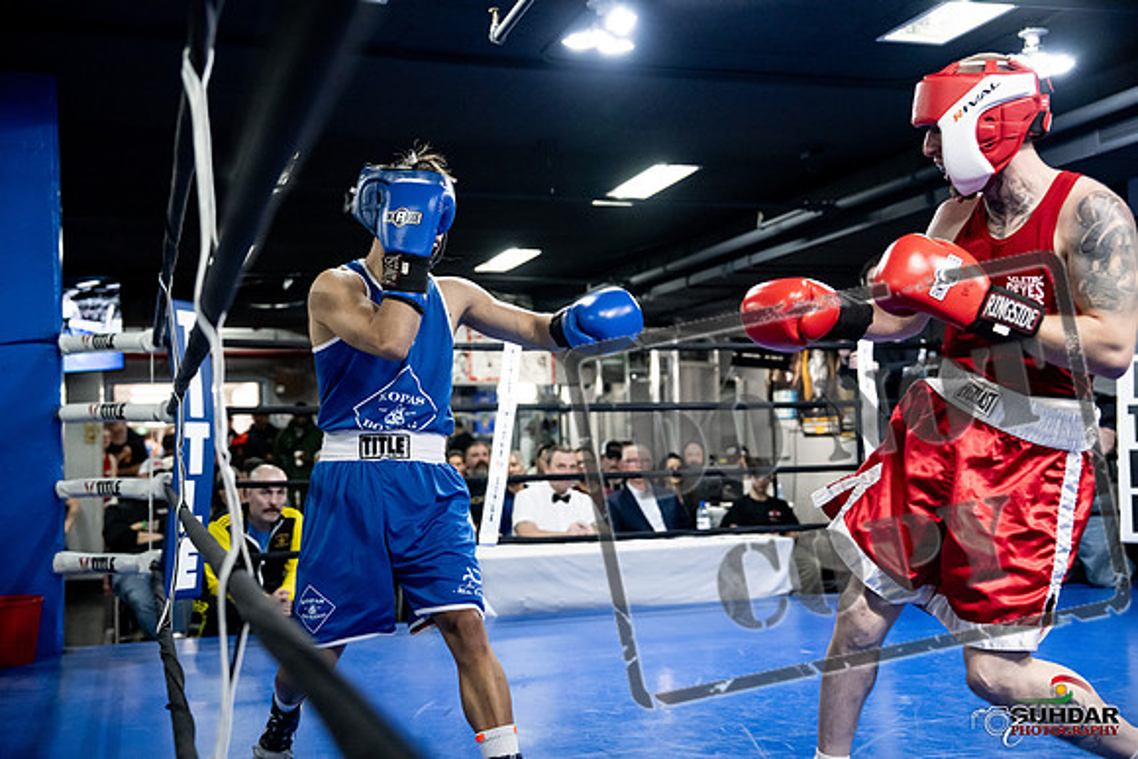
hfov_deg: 45.4
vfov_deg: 31.2
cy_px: 380
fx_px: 1360
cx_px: 569
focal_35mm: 43
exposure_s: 1/1000
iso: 8000
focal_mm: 43
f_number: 2.8
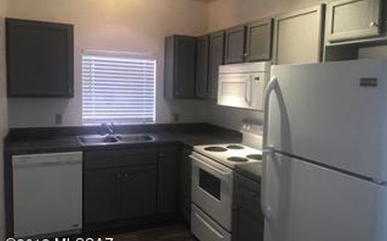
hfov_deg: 62.9
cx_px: 193
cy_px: 113
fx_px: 316
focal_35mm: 30
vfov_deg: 41.8
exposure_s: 1/24
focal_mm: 3.99
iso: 40
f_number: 1.8
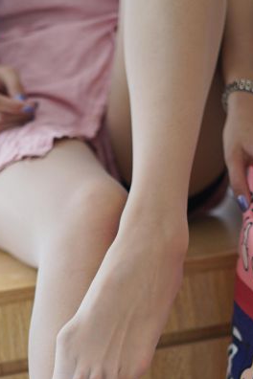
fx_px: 1412
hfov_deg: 10.2
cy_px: 331
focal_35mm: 134
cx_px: 128
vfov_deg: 15.2
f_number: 1.8
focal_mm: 50
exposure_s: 1/320
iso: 200
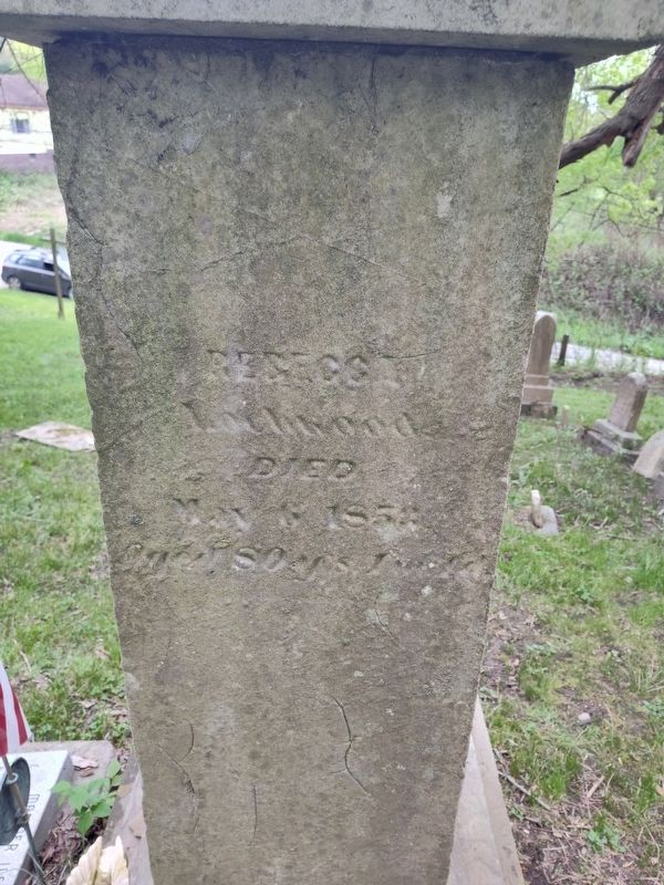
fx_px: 588
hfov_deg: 58.9
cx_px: 332
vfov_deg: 73.9
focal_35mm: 23
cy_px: 442
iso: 409
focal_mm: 5.56
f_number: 1.8
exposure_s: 1/120
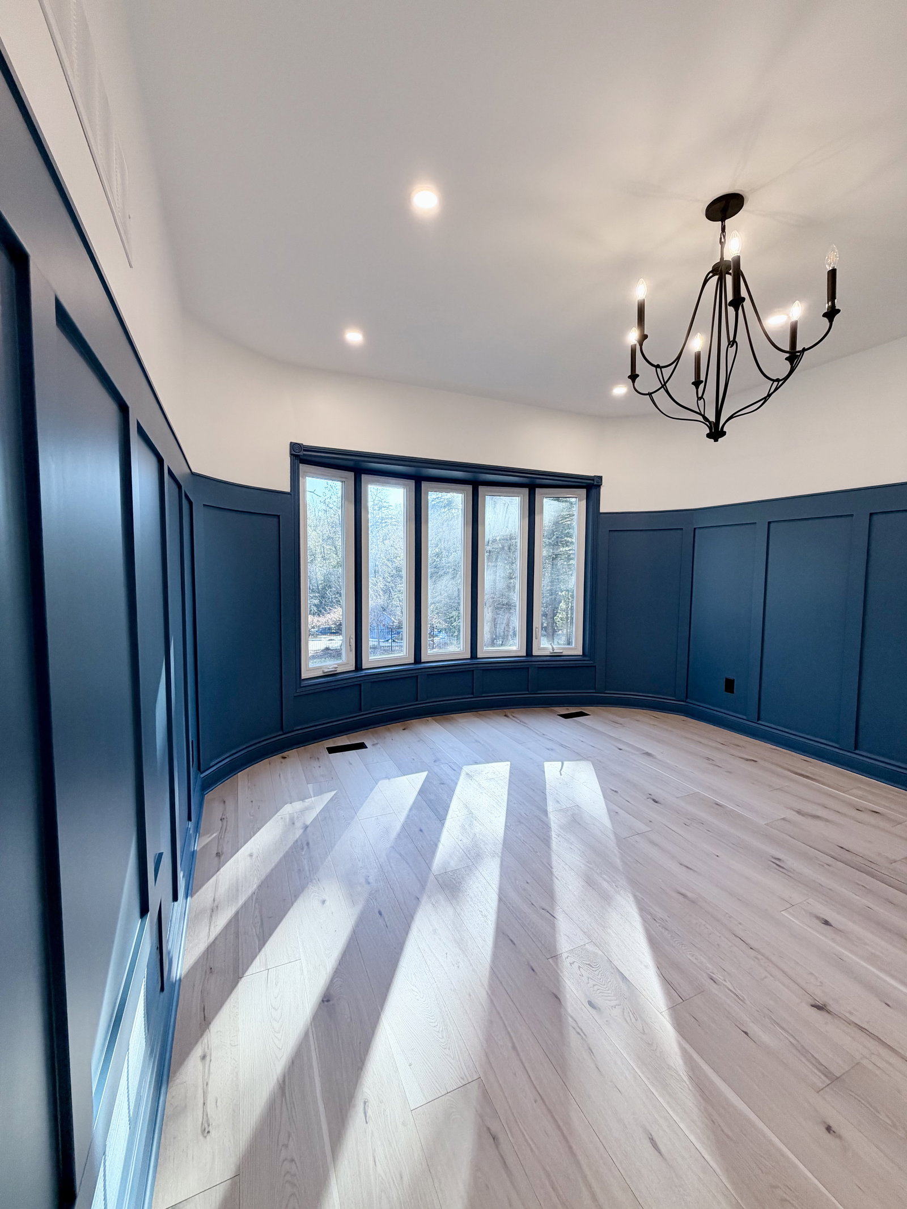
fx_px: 489
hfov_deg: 85.7
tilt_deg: -4.0
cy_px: 604
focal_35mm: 14
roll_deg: -0.3
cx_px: 454
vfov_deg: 102.1
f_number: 2.2
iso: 100
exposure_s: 1/120
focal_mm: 2.22
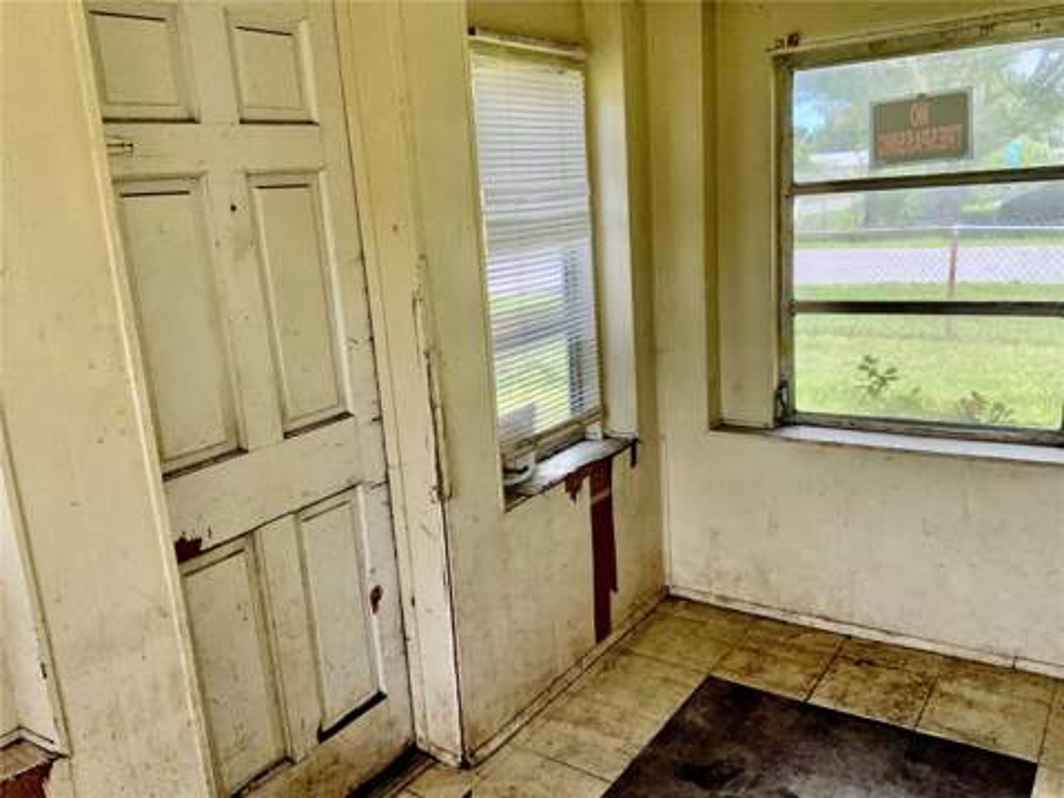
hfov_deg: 61.7
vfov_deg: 48.2
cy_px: 399
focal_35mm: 29
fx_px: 891
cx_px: 532
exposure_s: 1/666
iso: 16
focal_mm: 3
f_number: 1.8
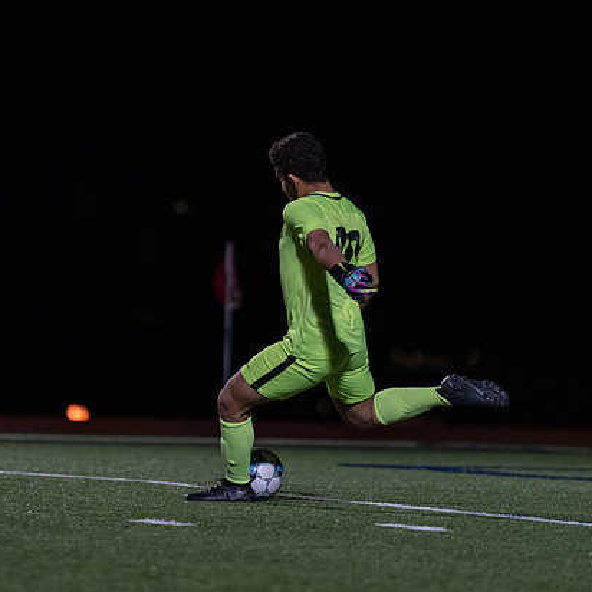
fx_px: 7991
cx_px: 296
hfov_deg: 4.2
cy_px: 278
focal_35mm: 413
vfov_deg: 4.2
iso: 2500
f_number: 2.8
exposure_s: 1/1250
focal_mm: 200
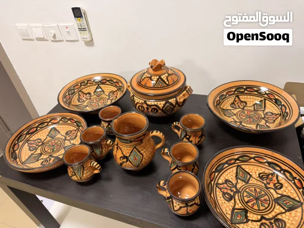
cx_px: 152
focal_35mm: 24
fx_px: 211
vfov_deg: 56.8
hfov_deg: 71.6
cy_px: 114
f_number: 1.78
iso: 320
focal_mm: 6.76
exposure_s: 1/50
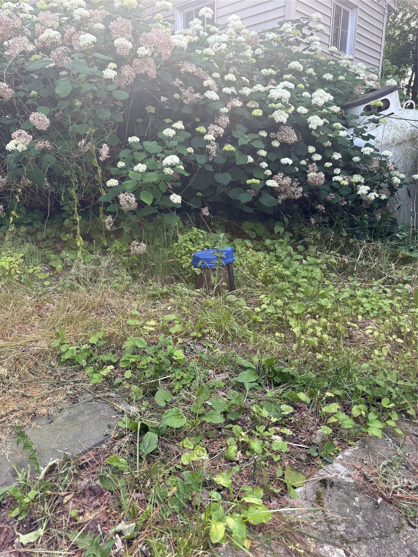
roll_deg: +1.4
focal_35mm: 26
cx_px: 209
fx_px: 419
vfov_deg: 67.3
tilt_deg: -13.8
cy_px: 278
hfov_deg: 53.1
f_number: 1.6
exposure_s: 1/129
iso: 32
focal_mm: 5.96
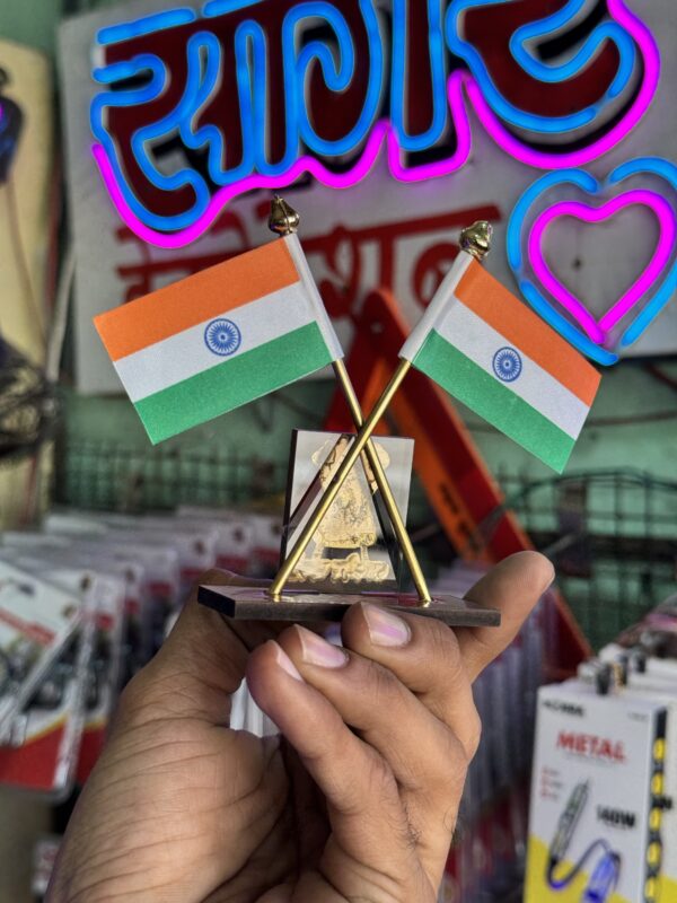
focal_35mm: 48
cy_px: 452
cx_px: 338
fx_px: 1252
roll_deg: -0.4
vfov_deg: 39.7
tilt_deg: -1.1
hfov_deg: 30.3
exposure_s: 1/121
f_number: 1.78
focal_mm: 6.76
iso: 50
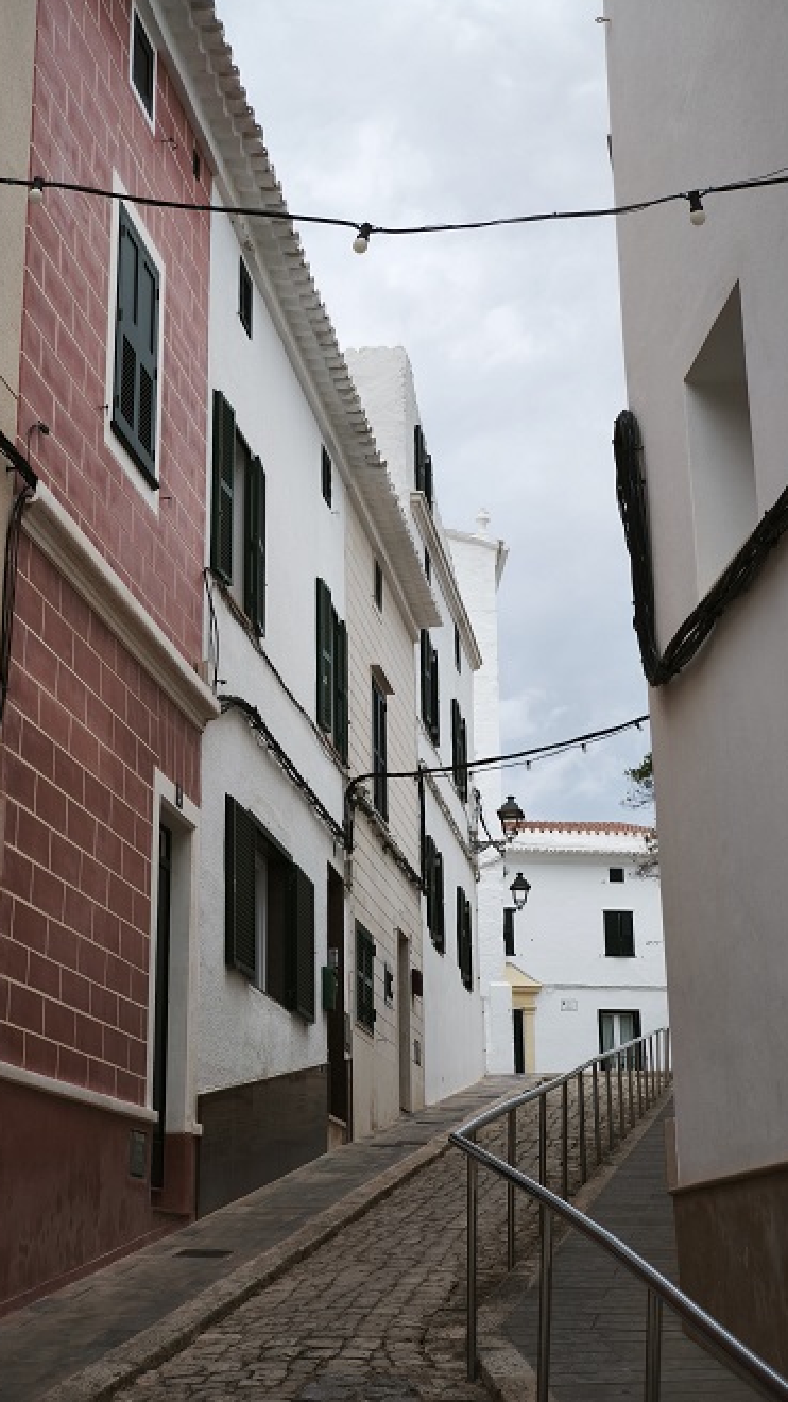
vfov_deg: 37.9
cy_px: 697
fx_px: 2044
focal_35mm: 55
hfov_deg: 21.8
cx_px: 329
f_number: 1.9
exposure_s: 1/299
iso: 50
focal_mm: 7.1
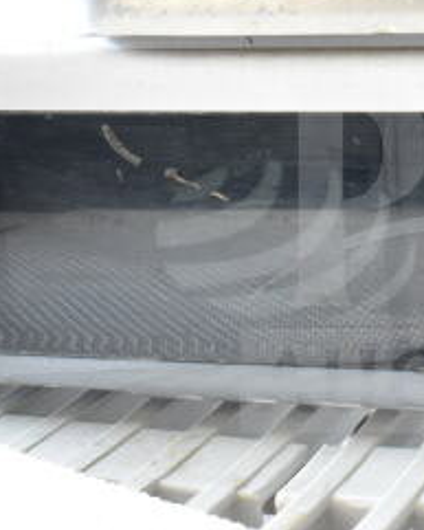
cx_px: 486
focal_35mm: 89
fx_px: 1398
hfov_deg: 16.6
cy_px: 258
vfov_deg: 21.4
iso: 1600
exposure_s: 1/50
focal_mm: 25
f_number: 4
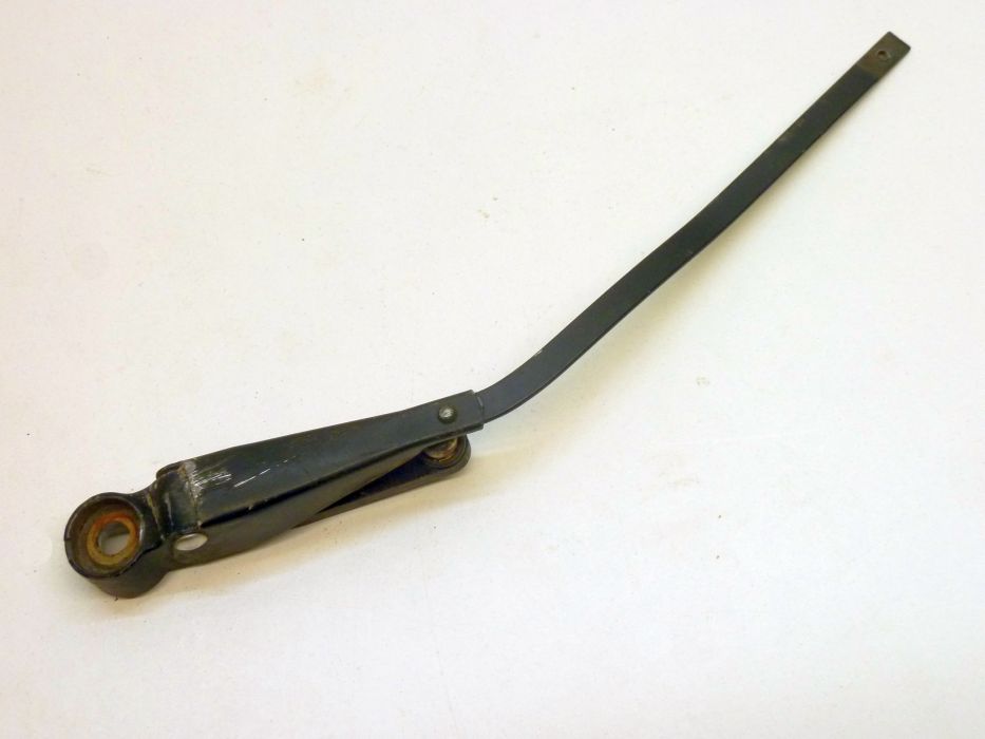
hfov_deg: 32.7
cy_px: 370
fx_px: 1679
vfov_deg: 24.8
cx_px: 492
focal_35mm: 59
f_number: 3.9
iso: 250
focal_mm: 9.7
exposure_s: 1/40
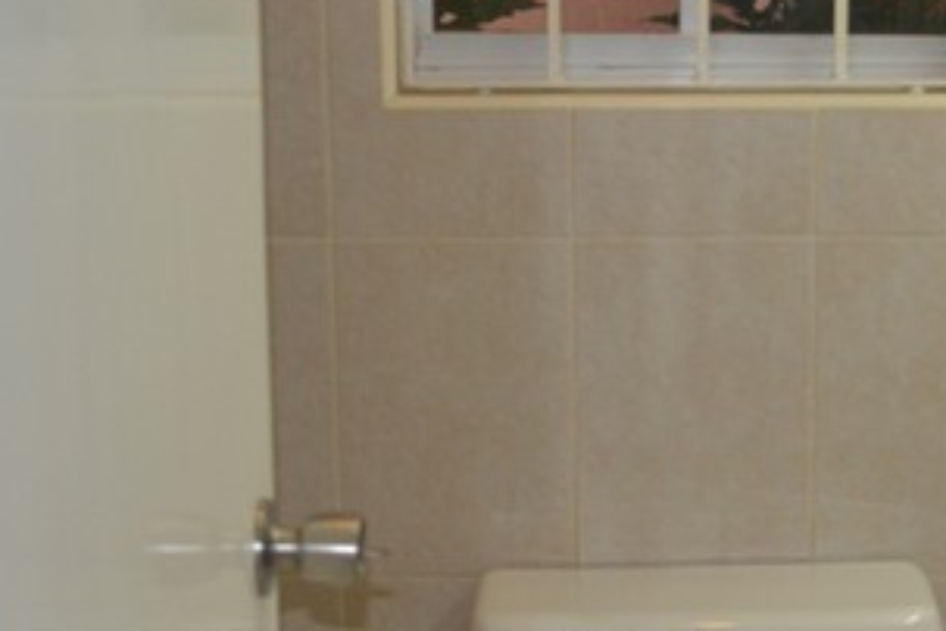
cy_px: 286
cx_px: 615
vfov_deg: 15.7
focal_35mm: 87
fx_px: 2286
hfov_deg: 23.3
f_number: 3.8
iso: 900
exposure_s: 1/60
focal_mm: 22
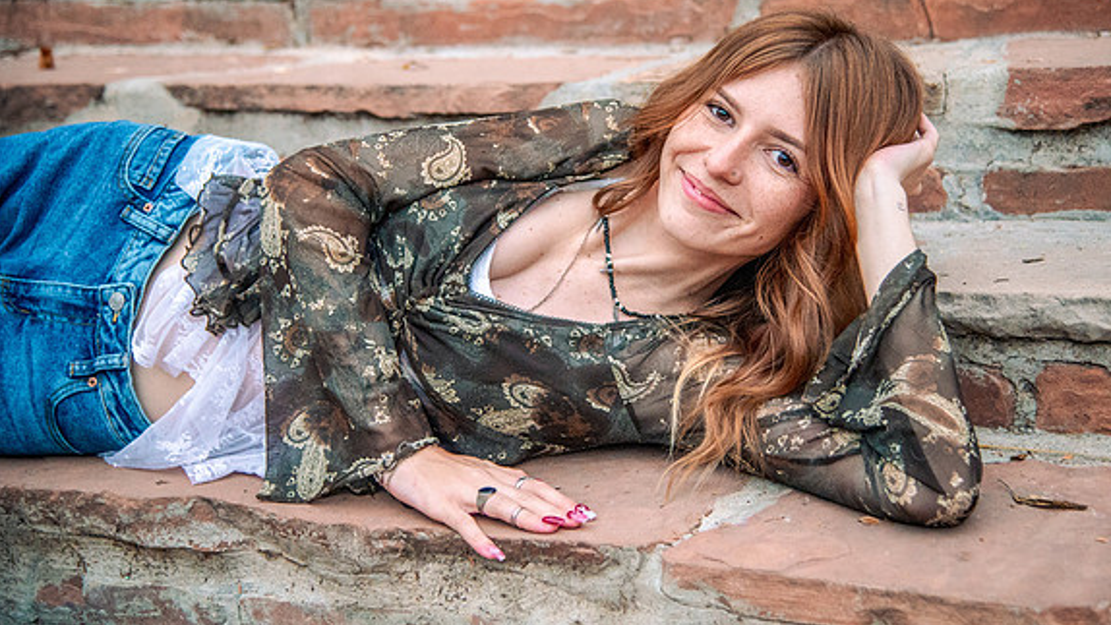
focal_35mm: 69
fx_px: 2033
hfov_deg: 30.6
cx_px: 587
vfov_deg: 17.5
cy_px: 261
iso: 8000
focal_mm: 62
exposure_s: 1/80
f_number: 4
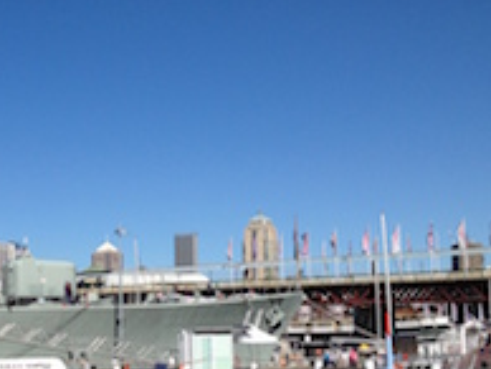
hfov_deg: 26.6
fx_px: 1023
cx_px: 106
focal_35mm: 72
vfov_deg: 20.3
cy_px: 288
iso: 64
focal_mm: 4.28
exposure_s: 1/3067
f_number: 2.4
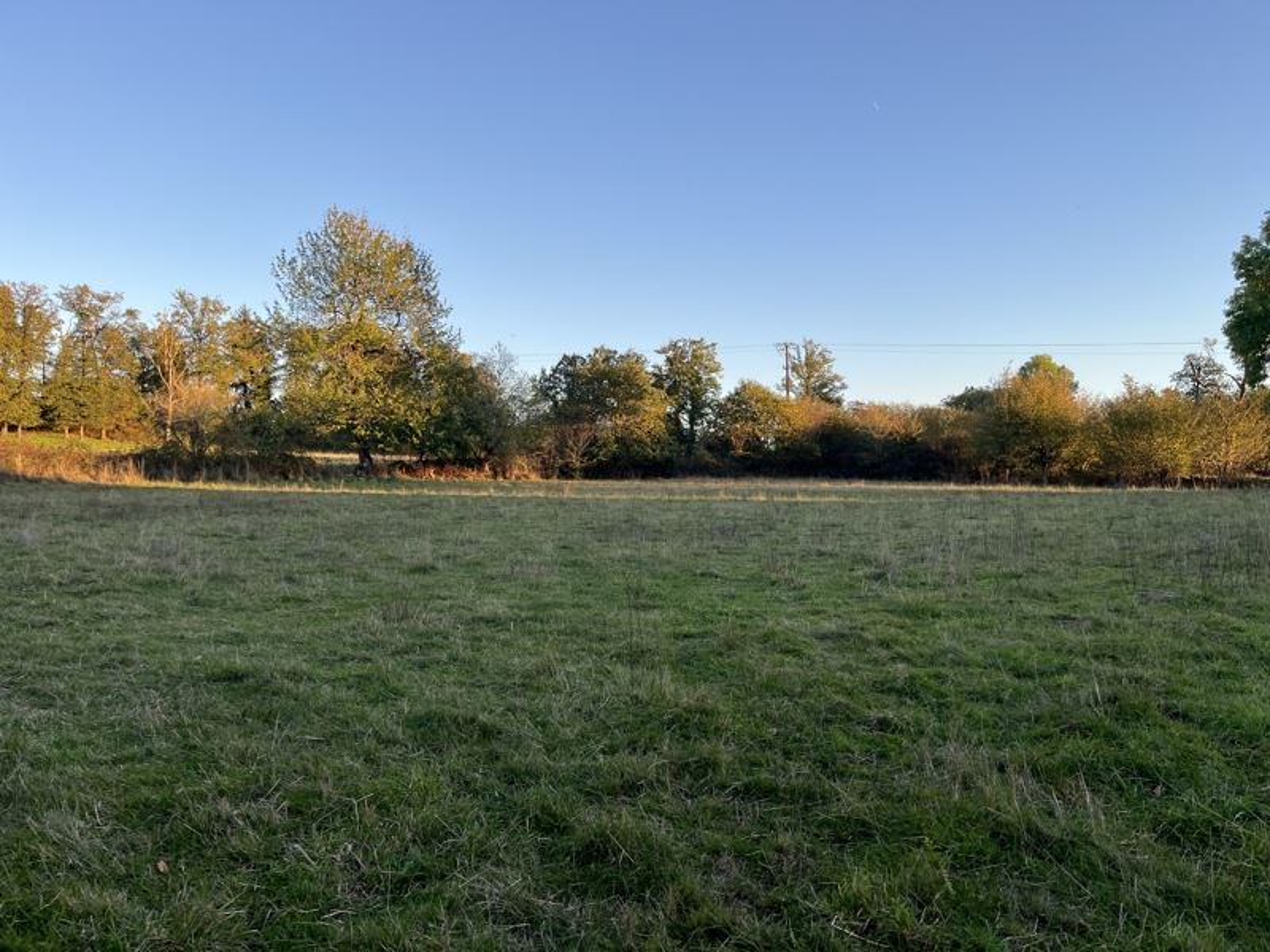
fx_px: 954
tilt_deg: +2.4
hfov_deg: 67.3
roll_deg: +0.7
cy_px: 476
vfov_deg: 53.1
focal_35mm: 26
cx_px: 635
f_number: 1.6
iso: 50
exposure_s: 1/631
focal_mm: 5.1
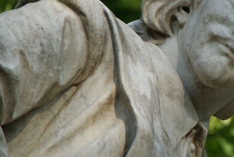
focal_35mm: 595
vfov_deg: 2.3
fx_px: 3872
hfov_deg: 3.5
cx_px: 197
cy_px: 45
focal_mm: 200
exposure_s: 1/320
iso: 125
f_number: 6.3
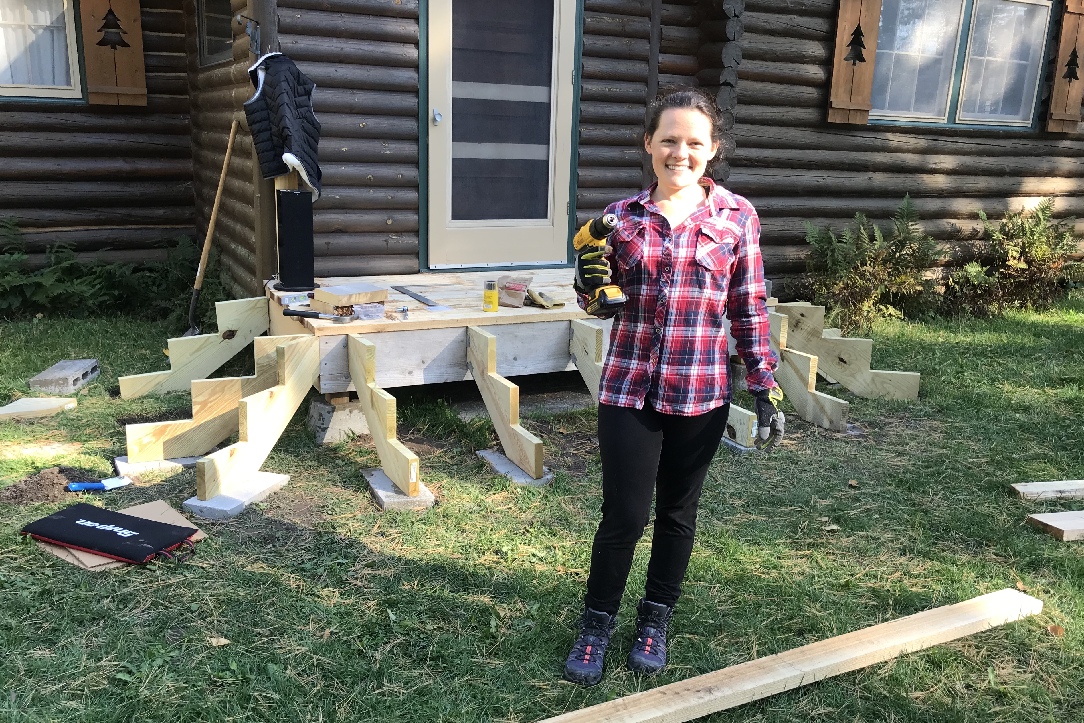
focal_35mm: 31
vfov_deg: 42.3
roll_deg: -1.1
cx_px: 539
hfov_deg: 60.3
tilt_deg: -13.2
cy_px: 365
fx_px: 933
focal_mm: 3.99
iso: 20
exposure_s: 1/132
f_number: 1.8
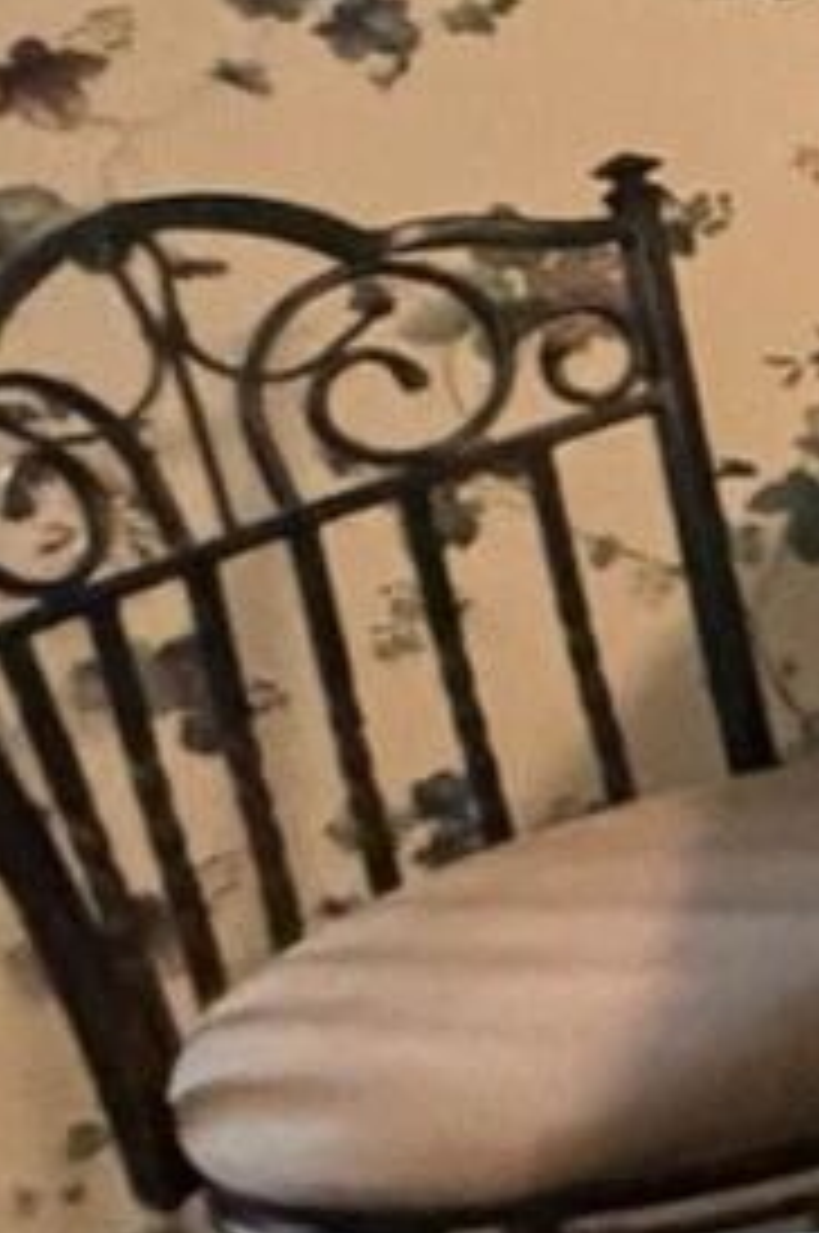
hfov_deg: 6.2
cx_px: 4172
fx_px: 3729
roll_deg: -0.6
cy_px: -374
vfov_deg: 17.6
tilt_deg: -6.7
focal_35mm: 109
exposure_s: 1/60
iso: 640
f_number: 2.2
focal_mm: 2.22
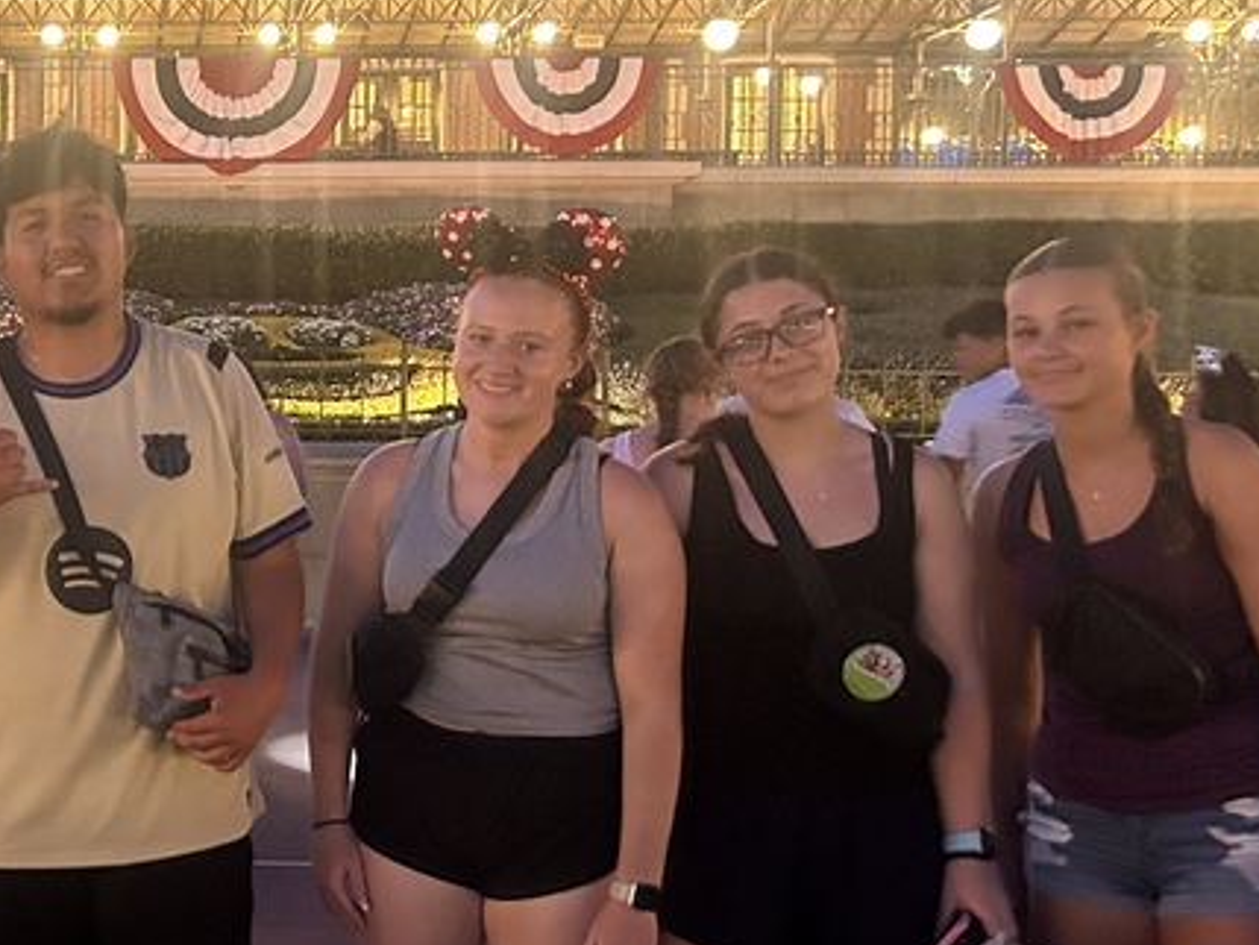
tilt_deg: -2.3
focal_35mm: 62
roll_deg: -0.1
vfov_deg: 23.6
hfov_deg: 29.0
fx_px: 2256
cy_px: 537
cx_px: -29
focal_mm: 5.7
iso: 800
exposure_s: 1/30
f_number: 1.5
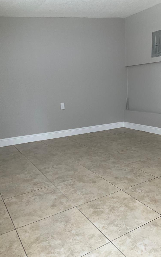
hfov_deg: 40.4
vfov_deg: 61.2
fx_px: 218
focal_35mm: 31
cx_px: 96
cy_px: 128
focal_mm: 3
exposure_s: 1/120
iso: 40
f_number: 1.8
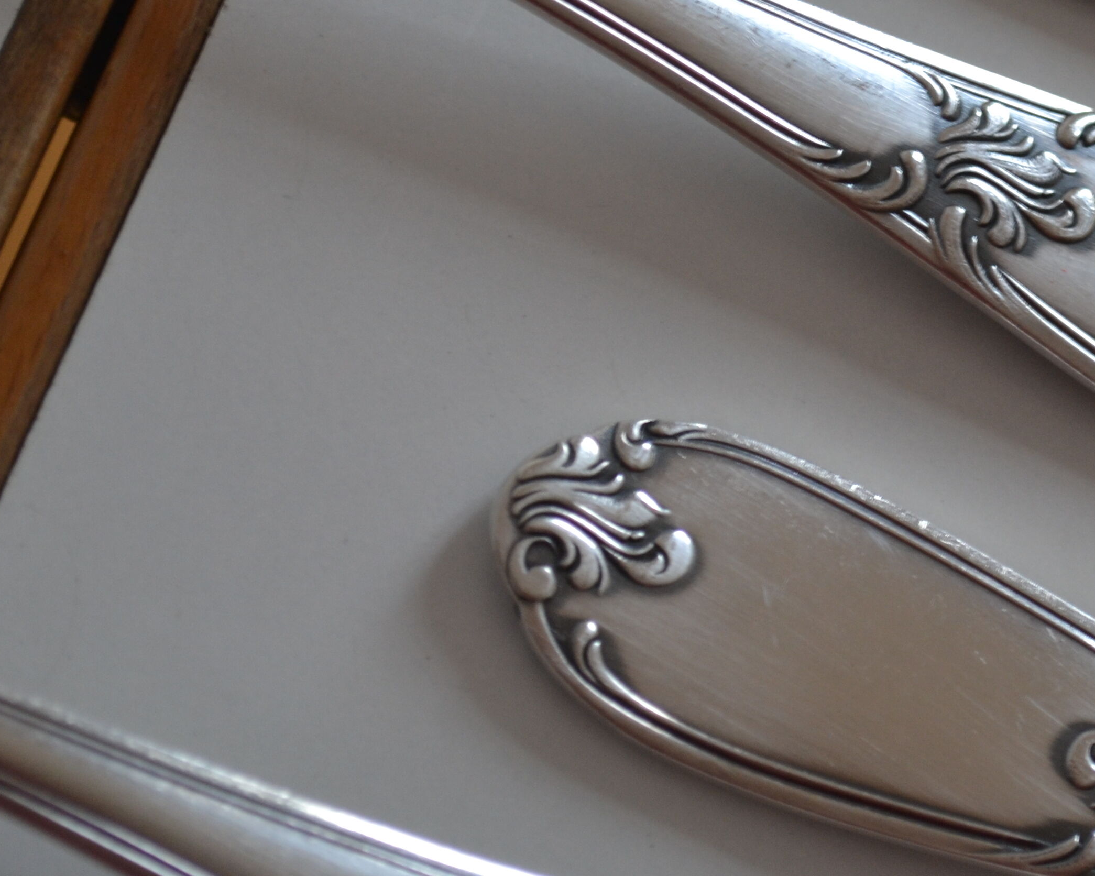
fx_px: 4829
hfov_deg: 12.9
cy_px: 172
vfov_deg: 10.3
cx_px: 801
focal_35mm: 149
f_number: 5.3
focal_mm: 48
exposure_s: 1/80
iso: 400
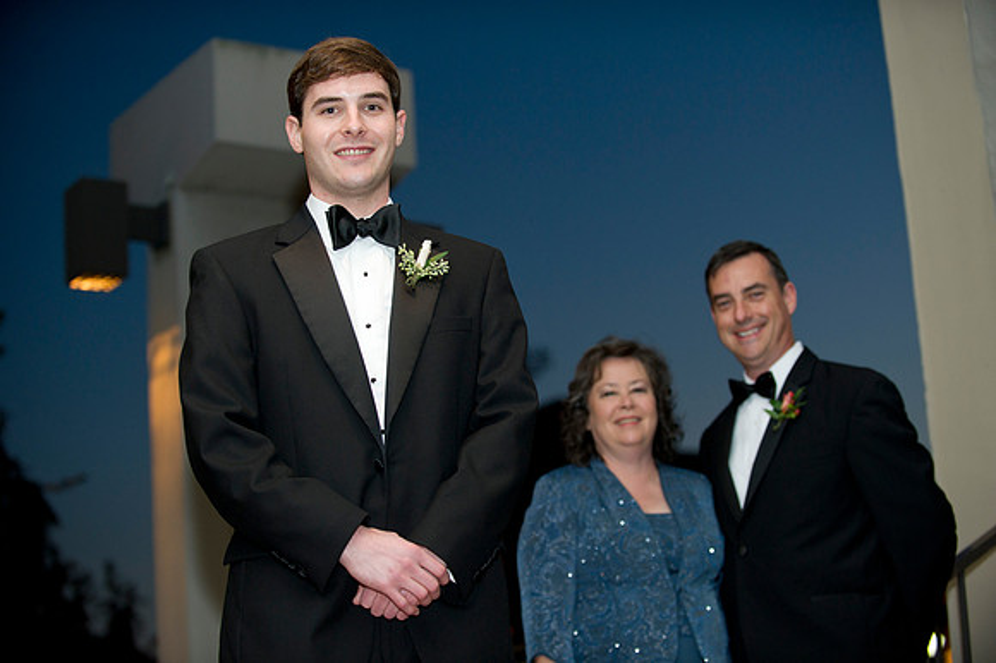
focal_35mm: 70
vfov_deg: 19.4
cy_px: 332
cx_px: 498
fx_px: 1935
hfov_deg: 28.9
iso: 640
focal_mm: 70
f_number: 2.8
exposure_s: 1/100
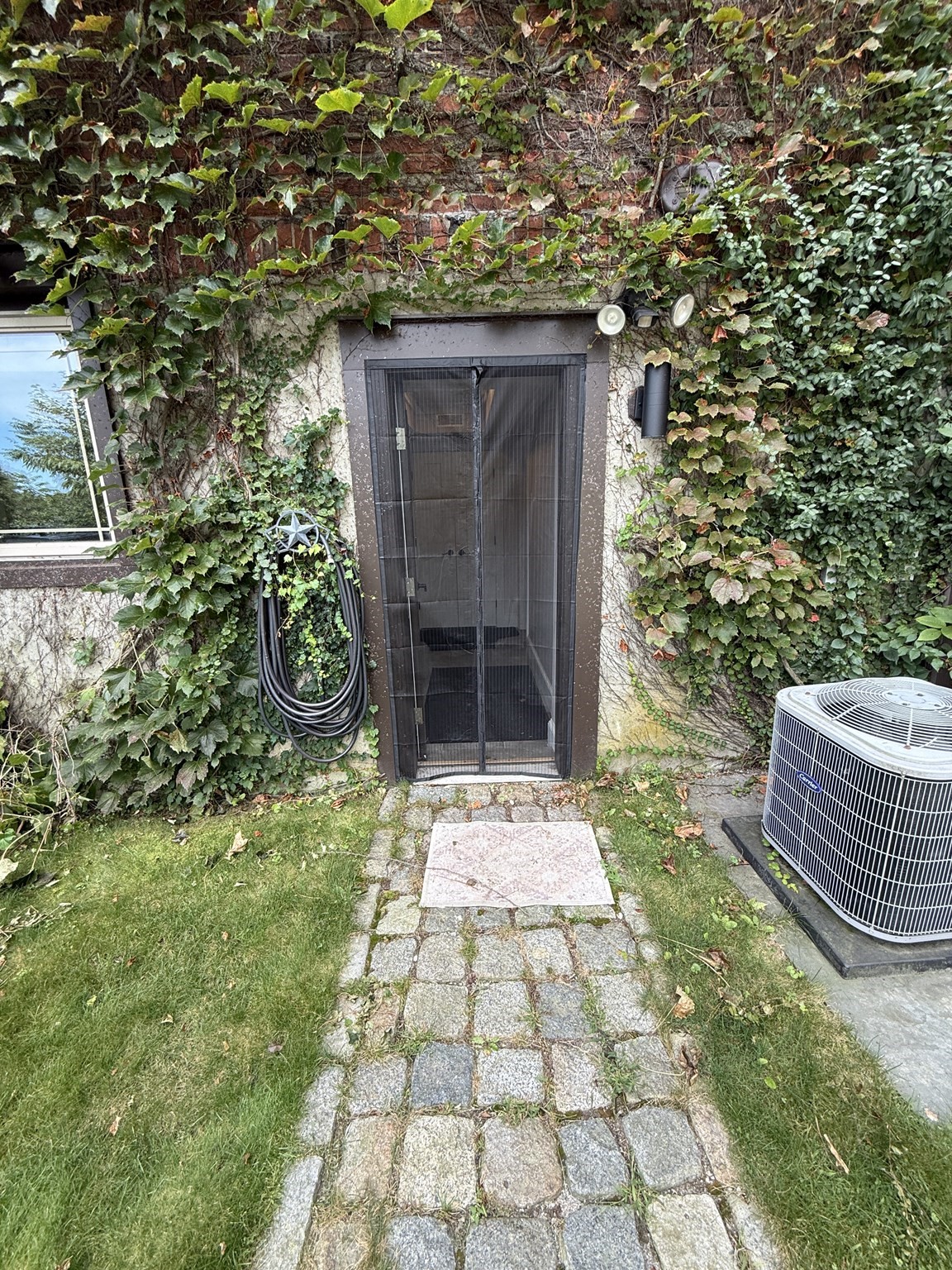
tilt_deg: -14.9
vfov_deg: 102.1
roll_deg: +1.3
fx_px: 513
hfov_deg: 85.7
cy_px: 635
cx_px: 476
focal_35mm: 14
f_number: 2.2
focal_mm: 2.22
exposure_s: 1/151
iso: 50
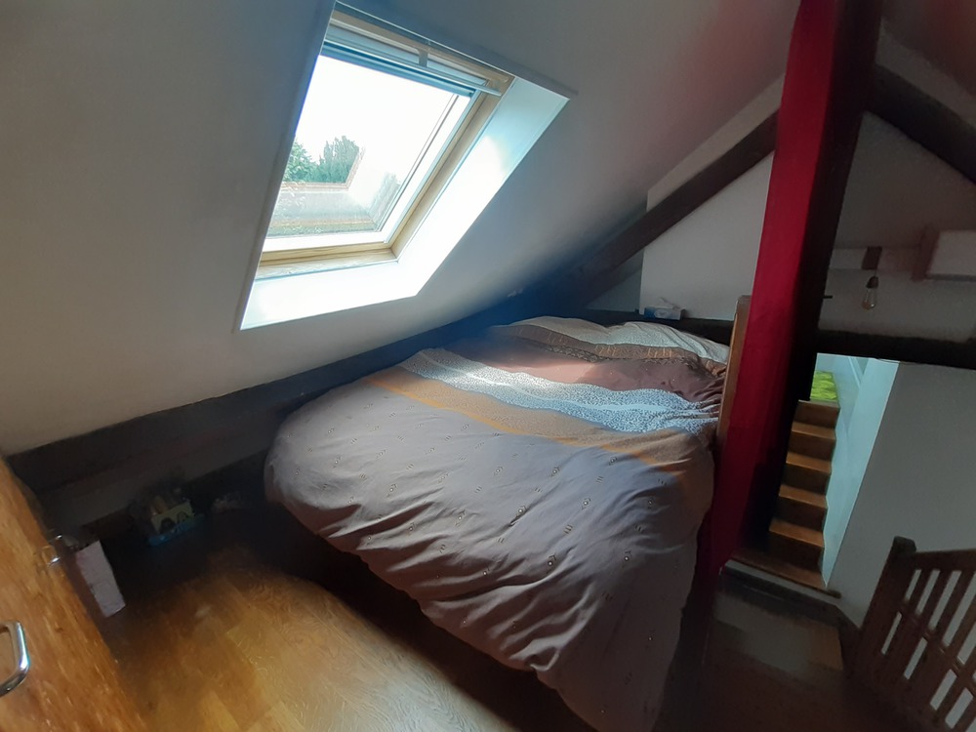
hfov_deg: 106.2
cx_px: 488
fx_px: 367
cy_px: 366
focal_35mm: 13
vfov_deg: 89.9
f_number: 2.2
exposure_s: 1/50
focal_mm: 1.13
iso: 80
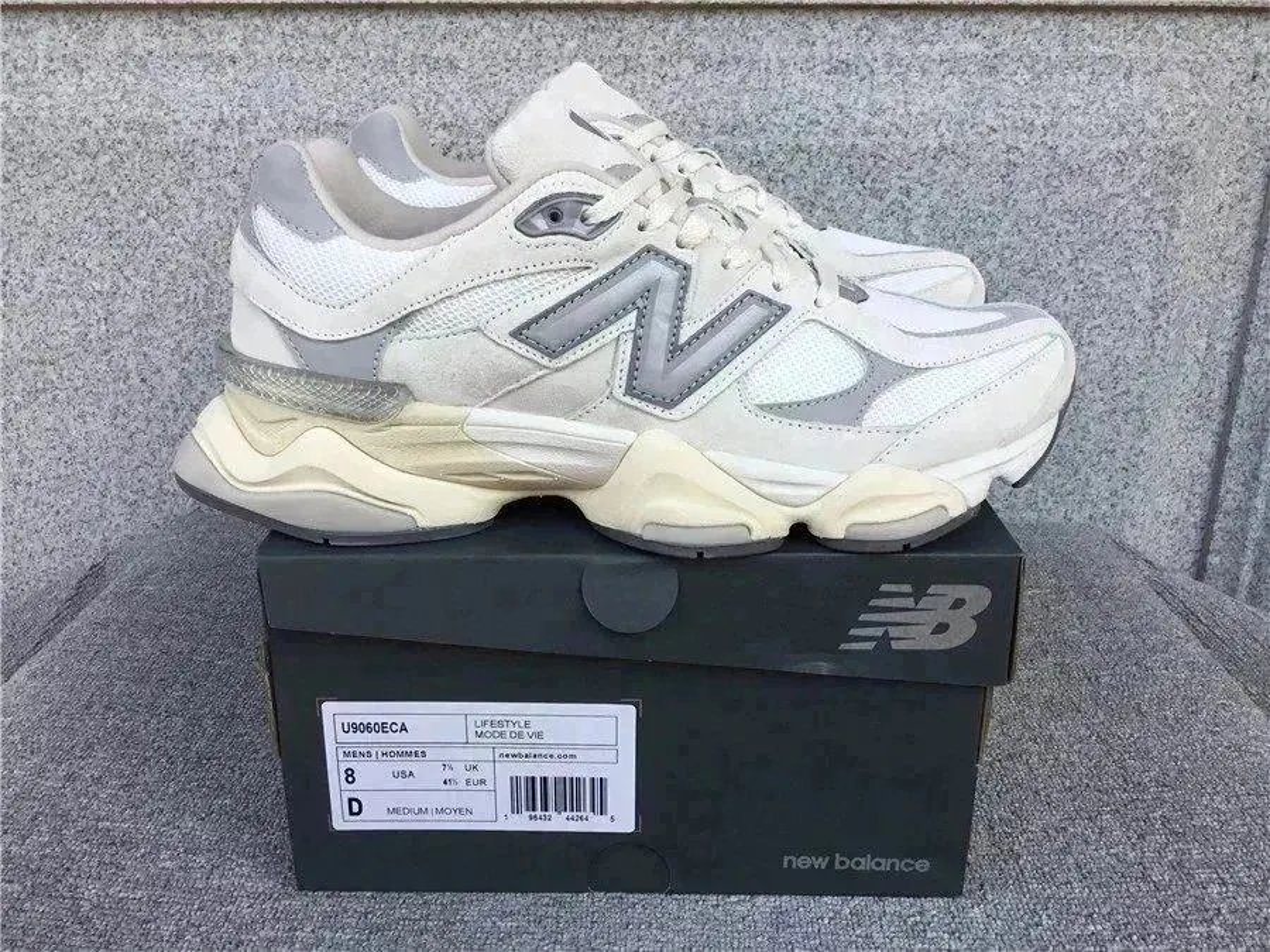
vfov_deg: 45.4
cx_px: 635
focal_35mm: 31
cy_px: 476
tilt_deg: -20.2
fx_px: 1137
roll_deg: +0.4
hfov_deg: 58.4
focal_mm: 3.3
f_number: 2.4
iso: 25
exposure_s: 1/283
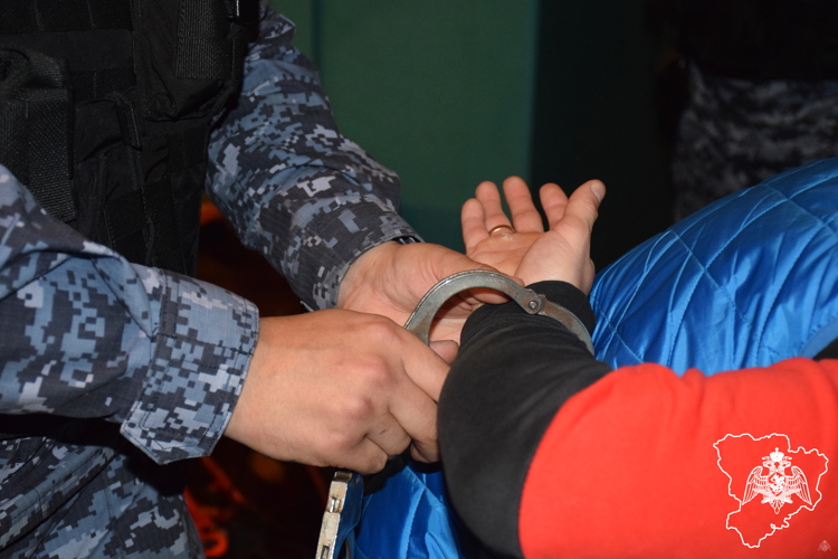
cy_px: 280
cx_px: 419
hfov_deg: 31.9
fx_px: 1466
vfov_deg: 21.6
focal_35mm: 63
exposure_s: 1/60
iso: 2500
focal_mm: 42
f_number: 4.5
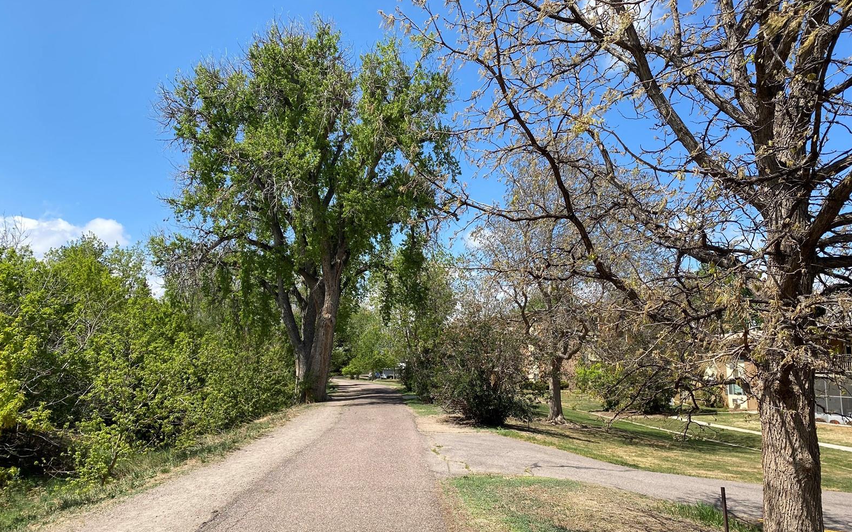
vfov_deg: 44.5
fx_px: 650
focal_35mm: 28
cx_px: 420
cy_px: 295
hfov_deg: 66.5
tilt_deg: +4.4
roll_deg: +0.0
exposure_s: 1/2268
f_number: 1.8
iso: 32
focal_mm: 4.25
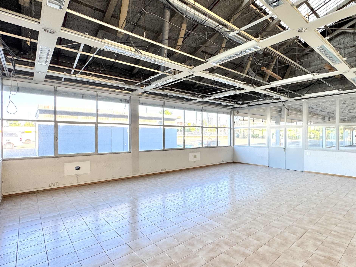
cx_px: 215
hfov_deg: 83.6
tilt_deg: -0.4
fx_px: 195
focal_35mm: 19
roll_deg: +0.0
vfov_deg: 68.7
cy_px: 136
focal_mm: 2.22
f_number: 2.2
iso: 50
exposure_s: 1/99
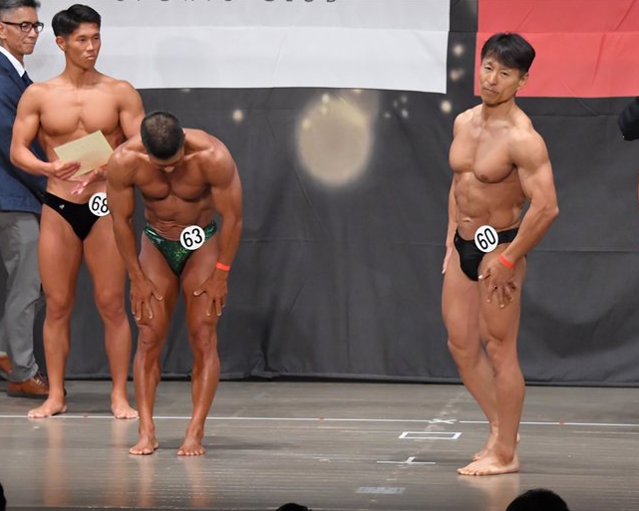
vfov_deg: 6.8
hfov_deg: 8.4
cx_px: 285
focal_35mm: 229
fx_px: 4331
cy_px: 255
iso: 6400
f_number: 5.6
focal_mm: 135
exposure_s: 1/400
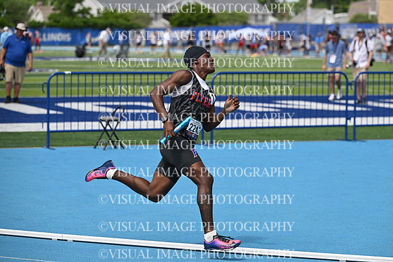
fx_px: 1474
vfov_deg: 10.2
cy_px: 131
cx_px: 196
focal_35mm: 135
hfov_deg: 15.2
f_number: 4.5
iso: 320
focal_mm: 135
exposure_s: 1/2500
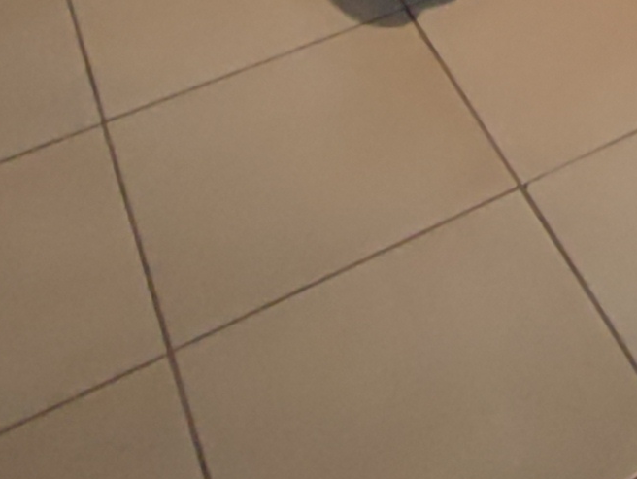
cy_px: -692
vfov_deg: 13.7
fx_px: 1381
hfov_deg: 23.4
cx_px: 797
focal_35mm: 75
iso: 196
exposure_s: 1/33
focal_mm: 1.65
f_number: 2.2
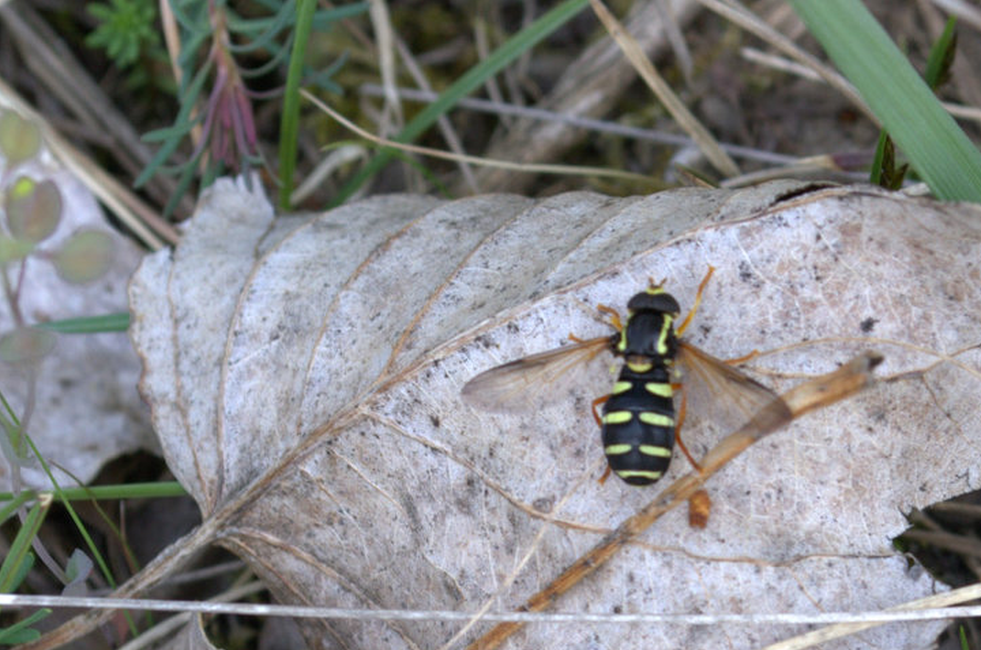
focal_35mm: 111
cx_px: 591
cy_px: 392
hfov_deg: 18.5
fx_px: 3010
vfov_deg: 12.3
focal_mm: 55
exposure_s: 1/125
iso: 360
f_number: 8
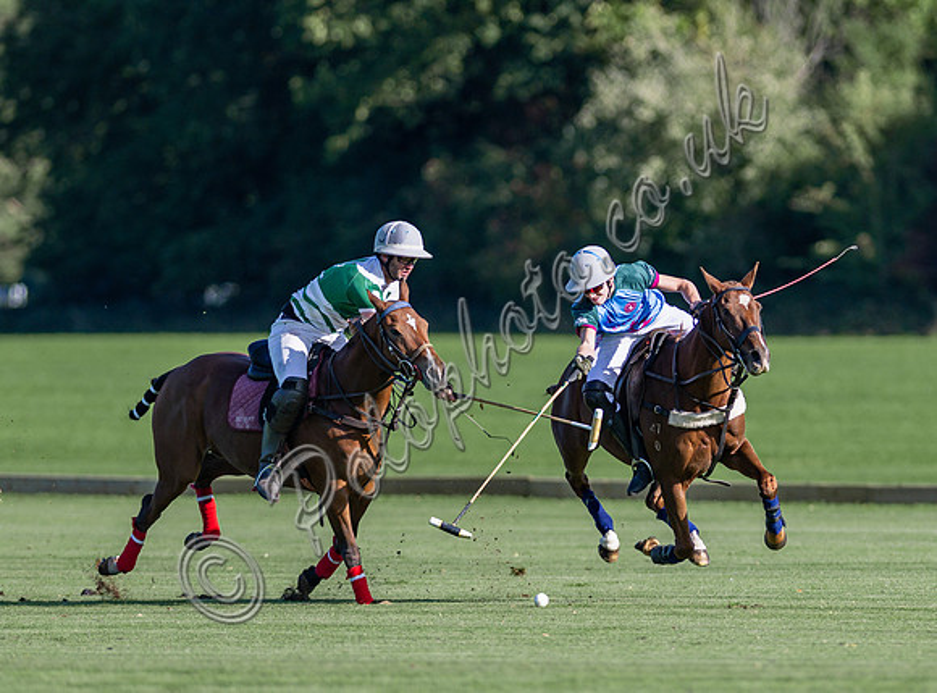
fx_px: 18047
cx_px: 652
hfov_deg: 3.0
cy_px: 499
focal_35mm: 670
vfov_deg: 2.2
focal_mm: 300
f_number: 3.2
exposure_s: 1/2500
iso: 160
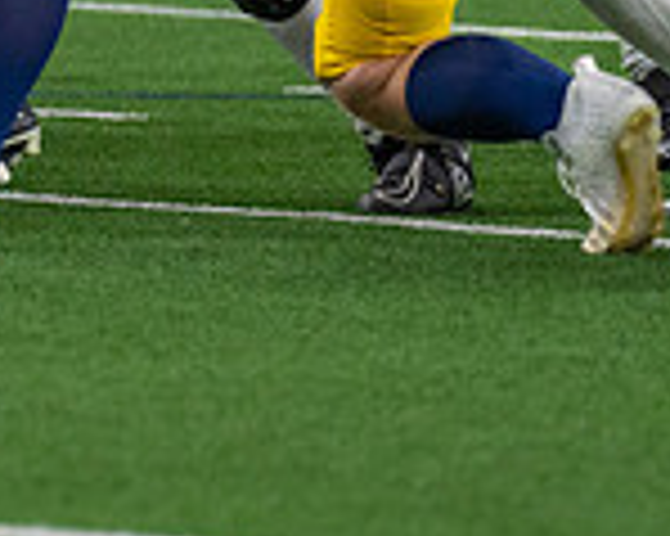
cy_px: -268
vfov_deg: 1.7
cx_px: -338
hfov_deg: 2.1
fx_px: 18172
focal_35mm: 917
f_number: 2.8
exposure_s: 1/1000
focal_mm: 200
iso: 2000
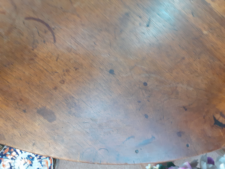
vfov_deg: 51.4
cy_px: 84
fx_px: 175
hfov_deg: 65.3
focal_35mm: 27
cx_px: 112
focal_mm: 3.6
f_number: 1.9
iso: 200
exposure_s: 1/25
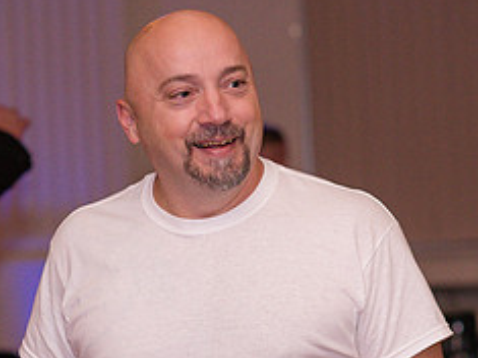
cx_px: 273
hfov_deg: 9.8
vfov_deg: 7.3
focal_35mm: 202
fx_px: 2788
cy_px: 253
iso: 640
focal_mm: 85
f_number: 3.2
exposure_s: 1/125
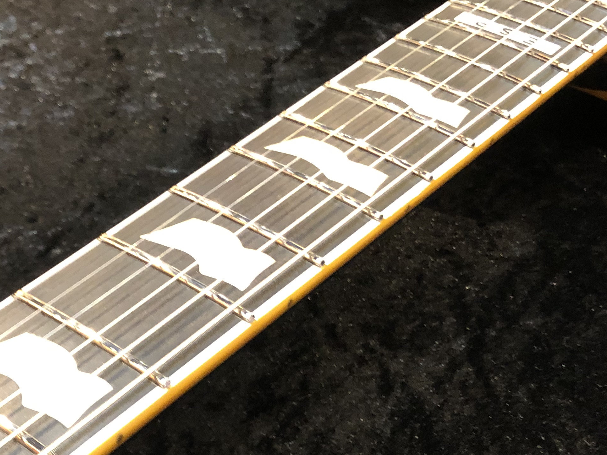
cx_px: 159
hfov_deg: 32.1
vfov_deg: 24.5
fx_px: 1035
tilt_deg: -42.7
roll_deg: -5.0
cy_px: 360
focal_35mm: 59
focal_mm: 3.99
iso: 100
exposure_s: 1/8
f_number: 1.8
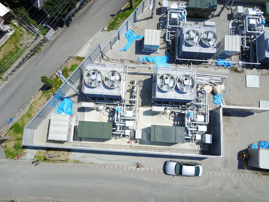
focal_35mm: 26
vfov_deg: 53.1
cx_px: 134
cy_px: 101
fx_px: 202
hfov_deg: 67.3
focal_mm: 4.7
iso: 100
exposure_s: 1/1337
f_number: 2.2
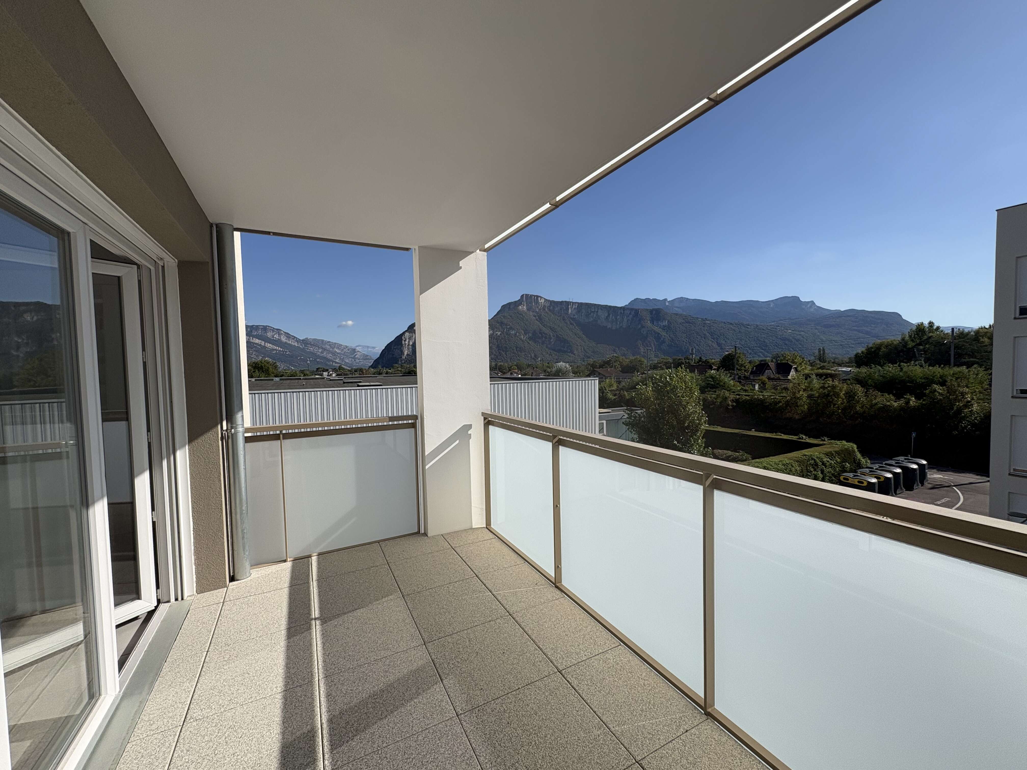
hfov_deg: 102.1
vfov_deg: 85.7
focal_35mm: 14
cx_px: 514
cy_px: 385
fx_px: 415
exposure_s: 1/3106
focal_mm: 2.22
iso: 40
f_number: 2.2
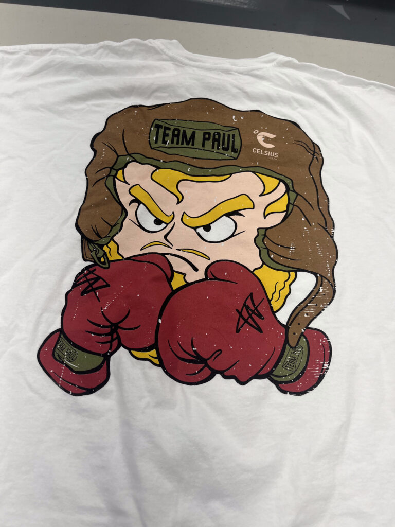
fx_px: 396
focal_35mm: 26
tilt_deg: -60.9
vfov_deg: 67.3
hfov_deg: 53.1
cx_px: 198
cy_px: 264
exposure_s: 1/185
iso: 40
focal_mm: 5.1
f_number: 1.6
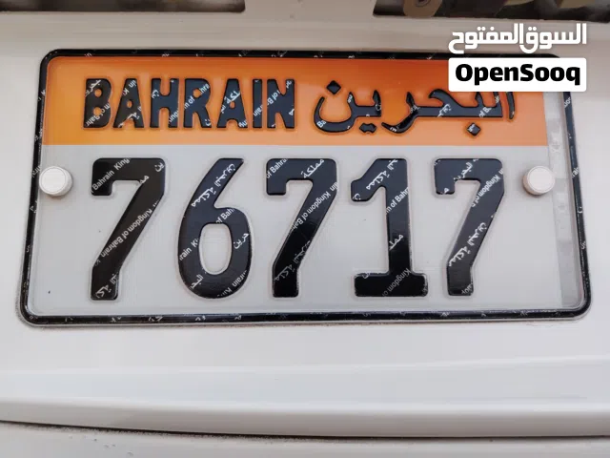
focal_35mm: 24
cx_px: 305
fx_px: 423
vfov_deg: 56.8
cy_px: 229
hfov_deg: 71.6
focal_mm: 5.25
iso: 191
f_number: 1.75
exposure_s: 1/100
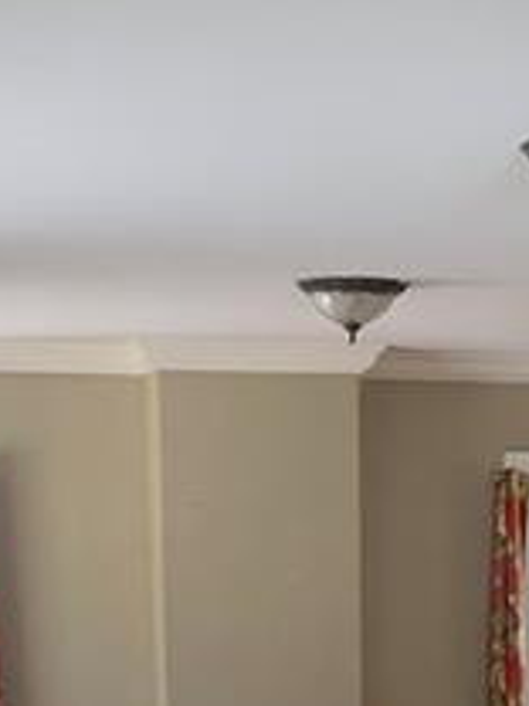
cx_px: 451
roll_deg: +1.1
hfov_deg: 15.3
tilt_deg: -9.0
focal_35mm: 96
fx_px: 1956
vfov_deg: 18.9
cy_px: 916
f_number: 1.8
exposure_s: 1/82
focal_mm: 4.25
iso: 100
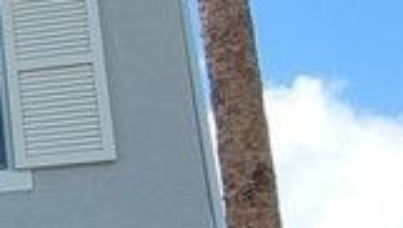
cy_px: 199
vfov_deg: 13.4
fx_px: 963
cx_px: -340
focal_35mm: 90
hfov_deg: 18.2
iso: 40
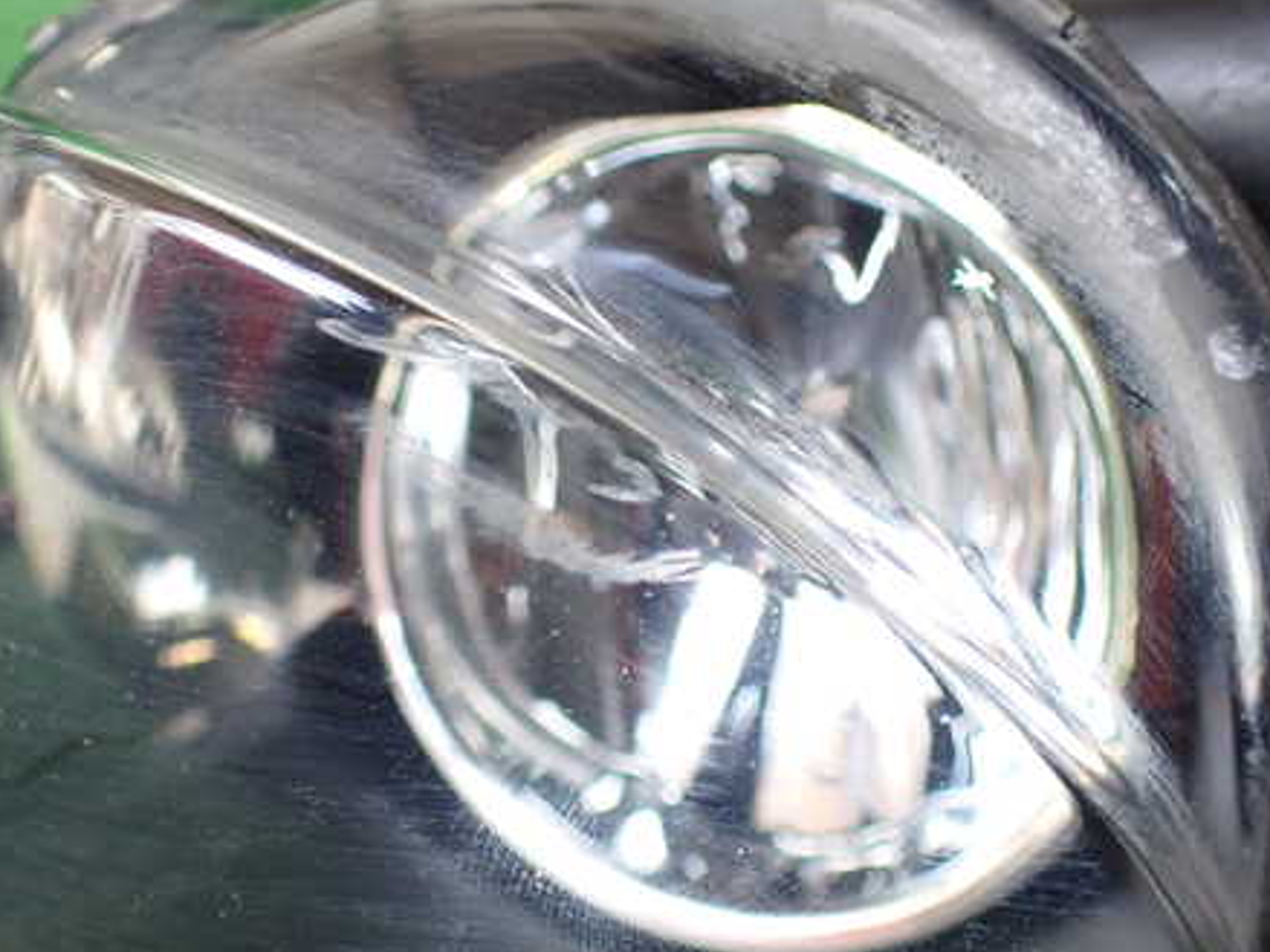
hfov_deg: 45.6
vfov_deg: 35.1
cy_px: 480
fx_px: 1504
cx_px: 512
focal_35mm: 41
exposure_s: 1/125
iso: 200
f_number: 2.3
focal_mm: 5.4
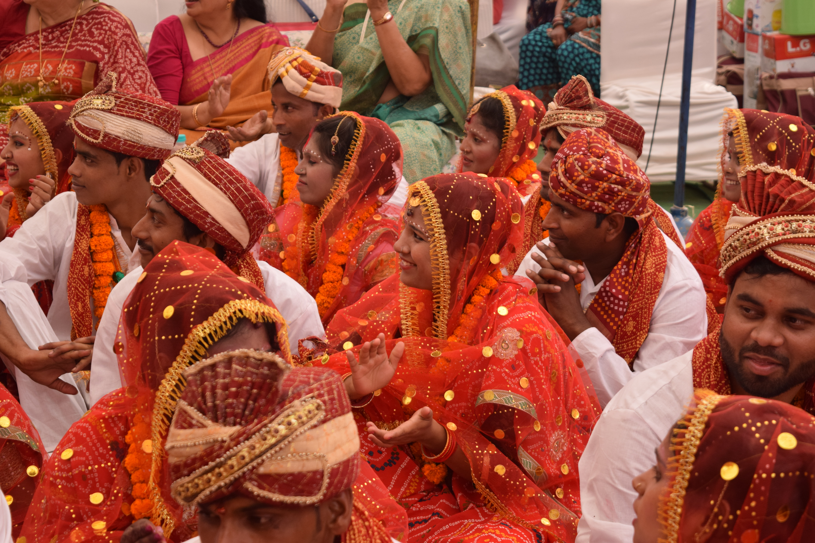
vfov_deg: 16.6
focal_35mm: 82
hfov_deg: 24.6
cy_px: 272
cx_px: 408
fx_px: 1868
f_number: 5.6
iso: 400
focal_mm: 55
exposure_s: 1/250
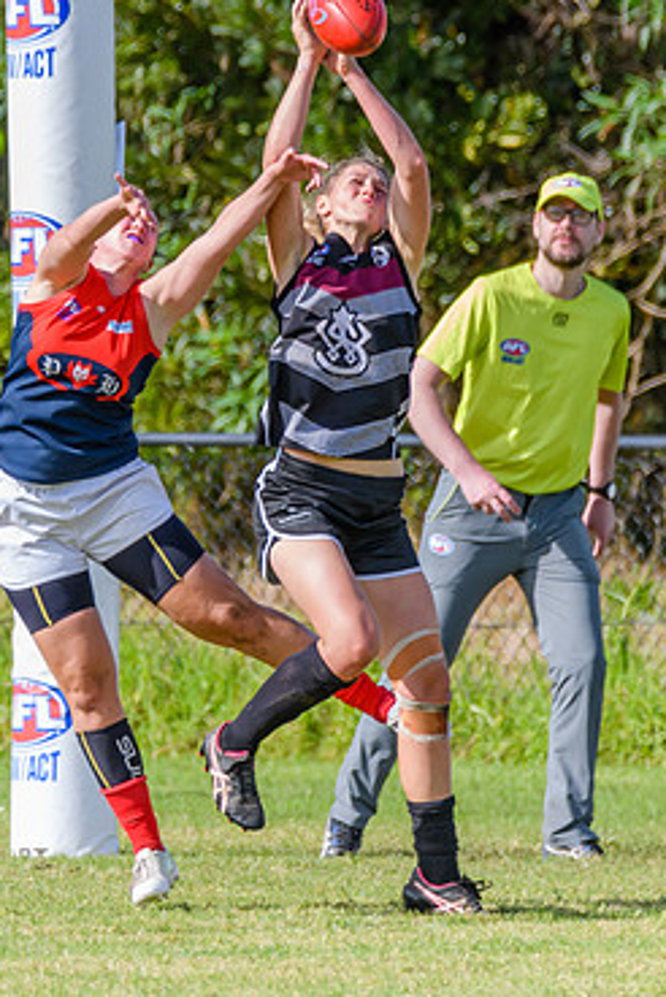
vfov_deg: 2.0
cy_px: 268
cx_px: 116
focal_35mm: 1049
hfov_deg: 1.3
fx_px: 29053
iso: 800
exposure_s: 1/2000
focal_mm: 450
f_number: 6.3
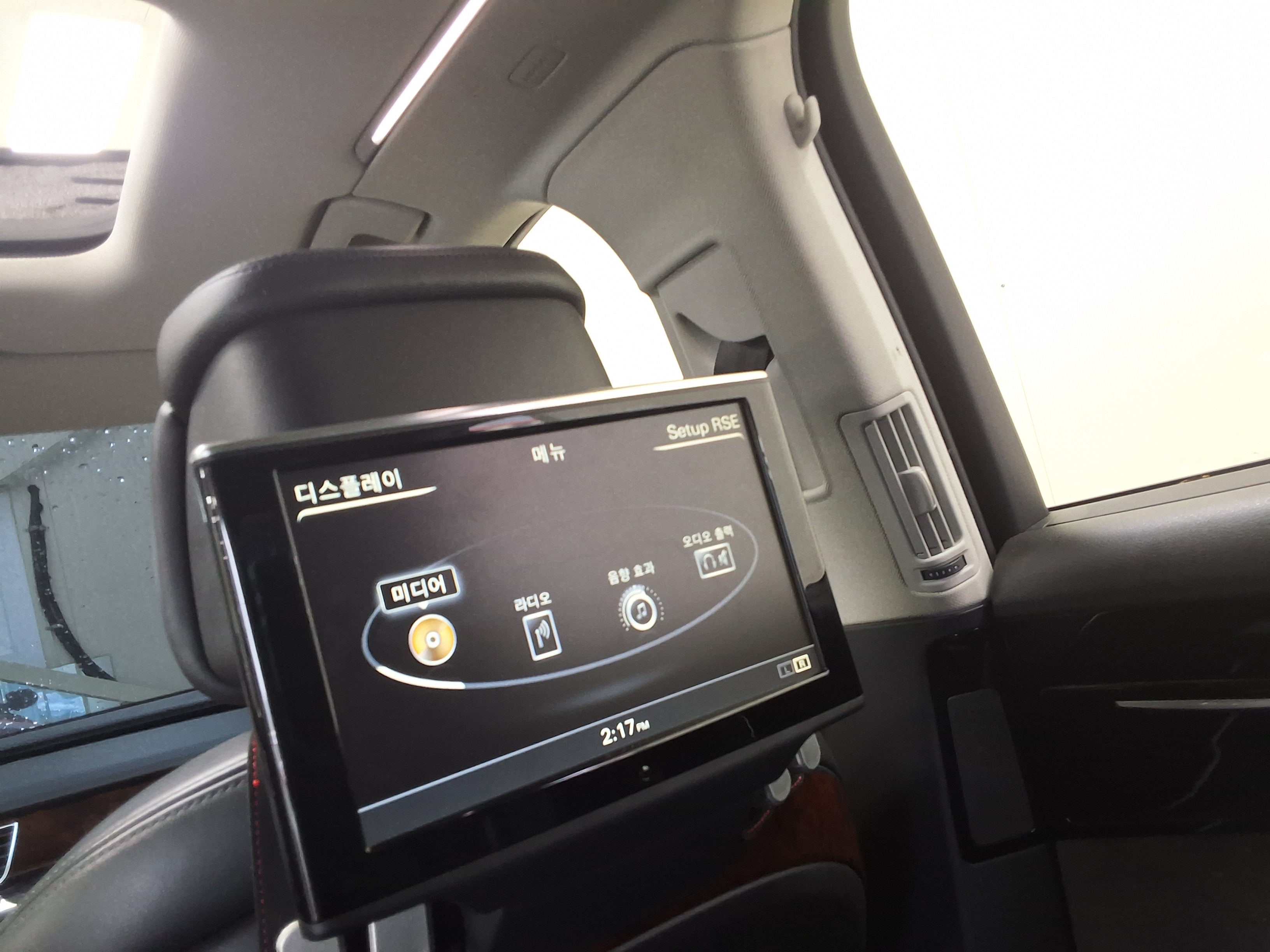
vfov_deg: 49.7
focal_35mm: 28
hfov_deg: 63.4
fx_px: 1027
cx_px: 635
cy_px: 476
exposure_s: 1/40
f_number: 1.9
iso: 100
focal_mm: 2.91
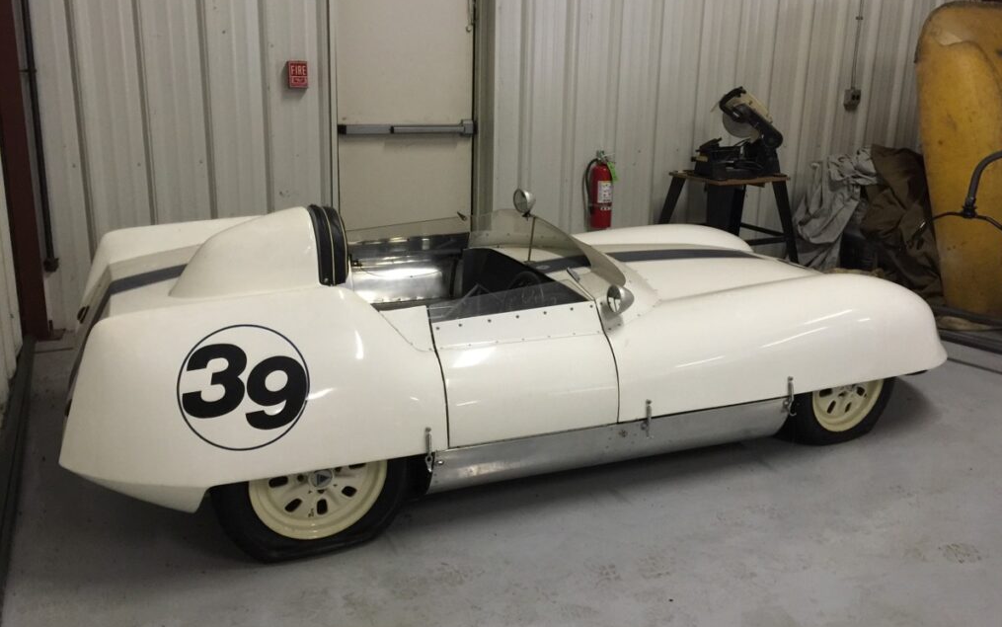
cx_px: 504
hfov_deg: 61.2
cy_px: 273
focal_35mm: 31
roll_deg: -1.2
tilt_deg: -16.7
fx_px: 847
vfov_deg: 40.5
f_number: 2.2
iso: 100
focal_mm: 4.15
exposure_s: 1/15
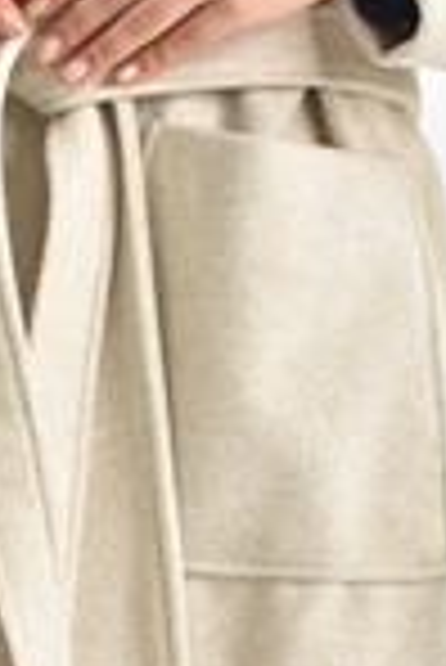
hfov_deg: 2.7
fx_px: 9566
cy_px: 295
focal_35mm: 516
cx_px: 72
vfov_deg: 4.0
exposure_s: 1/160
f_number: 6.3
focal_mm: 170
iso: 100
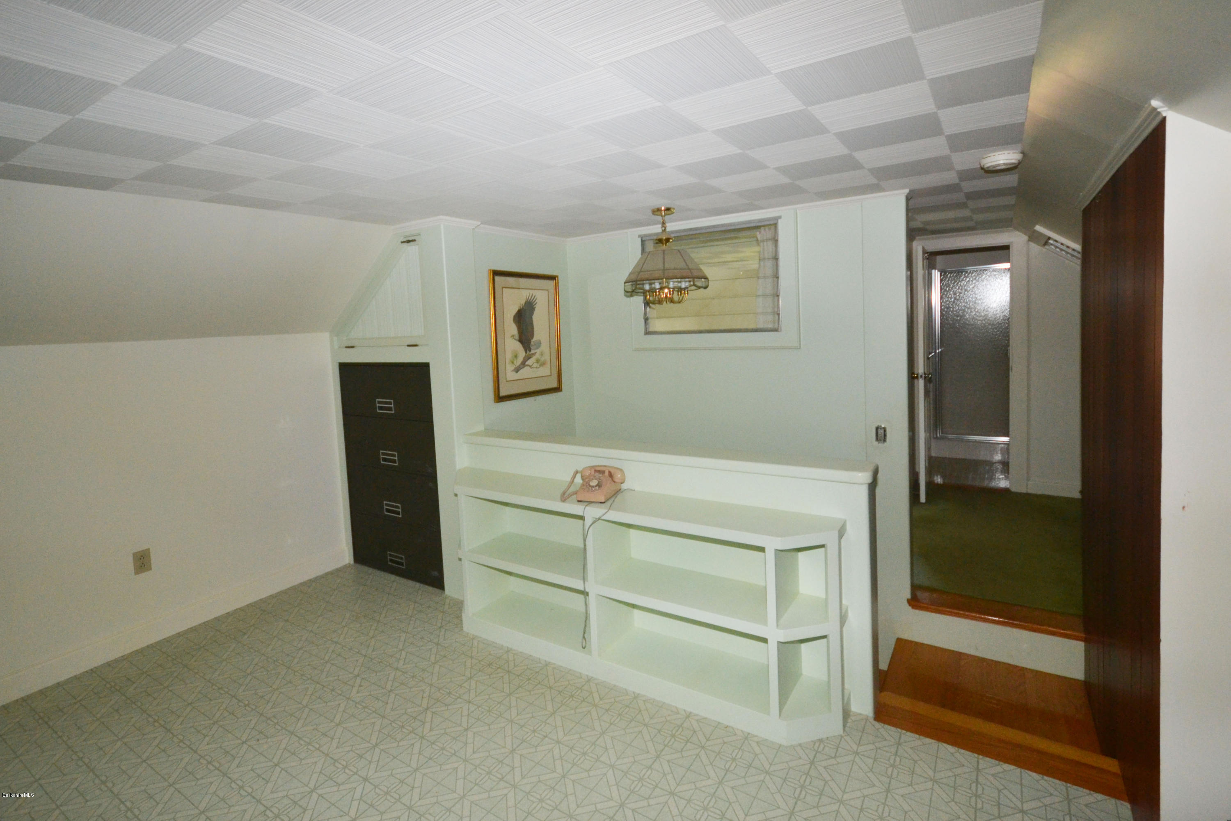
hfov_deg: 100.4
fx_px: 513
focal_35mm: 15
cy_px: 410
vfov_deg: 77.3
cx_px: 616
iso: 1100
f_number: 4
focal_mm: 10
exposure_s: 1/60
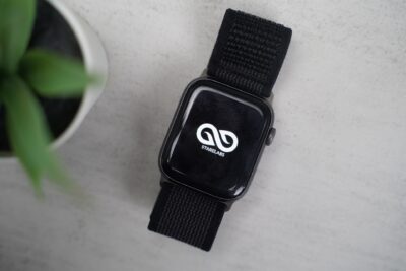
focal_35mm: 55
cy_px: 136
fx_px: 620
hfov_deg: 36.2
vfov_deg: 24.6
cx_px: 203
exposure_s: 1/60
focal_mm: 55
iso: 640
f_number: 4
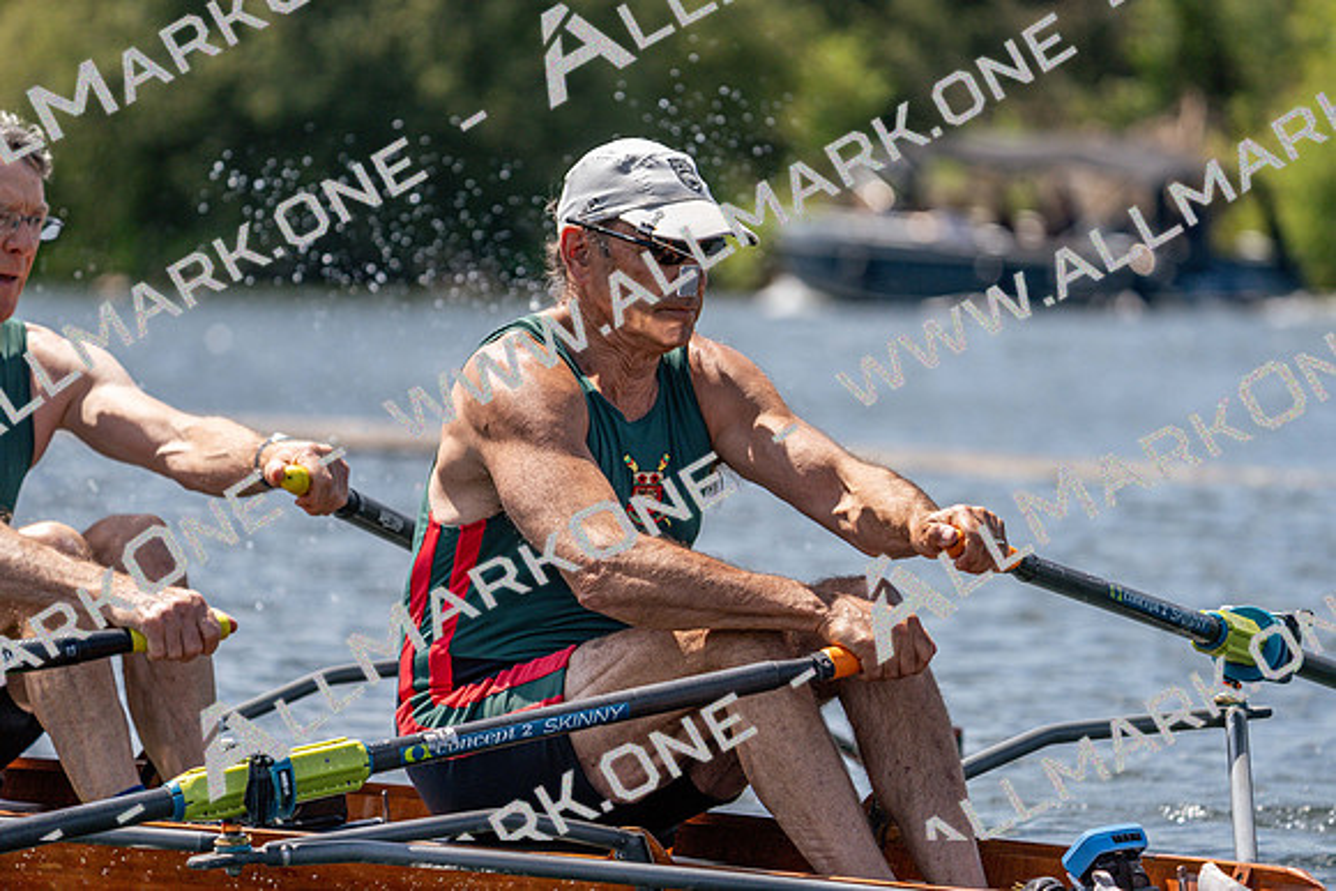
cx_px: 668
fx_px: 10207
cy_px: 446
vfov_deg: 5.0
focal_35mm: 275
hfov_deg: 7.5
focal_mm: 275
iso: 320
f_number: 5.6
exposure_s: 1/2000
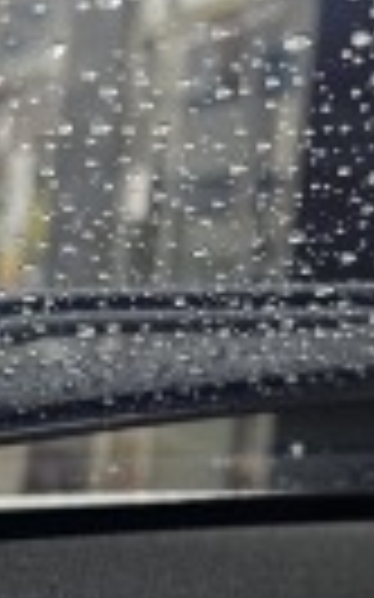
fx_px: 1078
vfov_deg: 31.0
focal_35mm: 66
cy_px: 342
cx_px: 162
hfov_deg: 19.7
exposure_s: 1/170
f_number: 1.7
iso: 320
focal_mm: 6.3
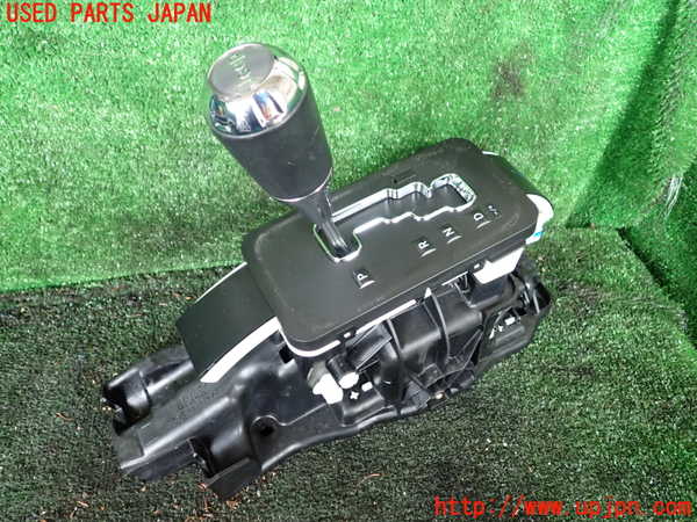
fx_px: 604
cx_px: 348
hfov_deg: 60.0
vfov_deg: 46.8
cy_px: 261
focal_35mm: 30
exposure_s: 1/30
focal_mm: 5.4
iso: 250
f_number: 2.3
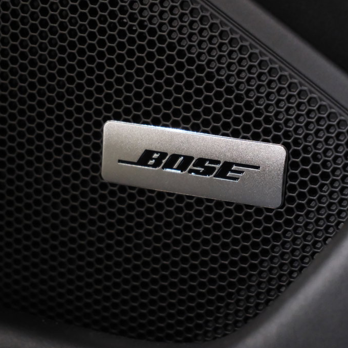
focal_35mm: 96
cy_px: 174
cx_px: 201
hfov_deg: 18.1
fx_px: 1092
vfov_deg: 18.1
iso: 8000
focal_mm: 50
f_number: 4.8
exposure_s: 1/75
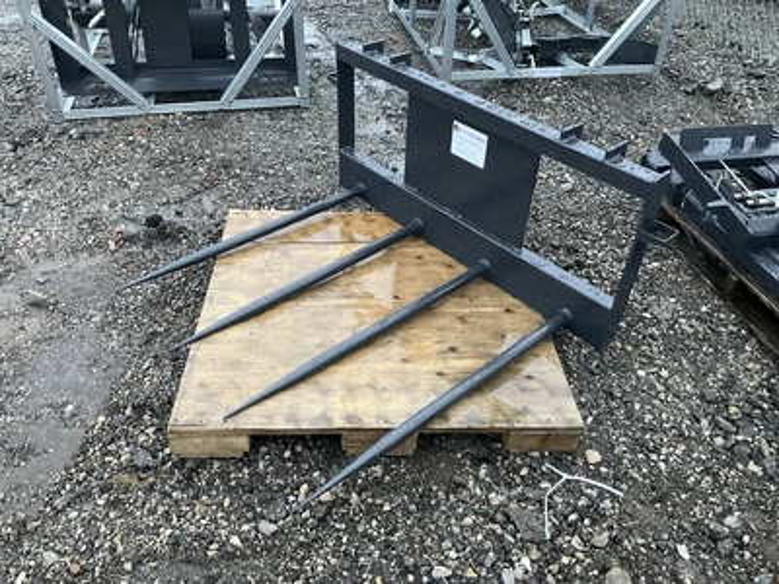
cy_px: 292
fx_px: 653
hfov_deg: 61.7
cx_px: 390
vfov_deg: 48.2
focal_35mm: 29
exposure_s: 1/60
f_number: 1.8
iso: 250
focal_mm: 3
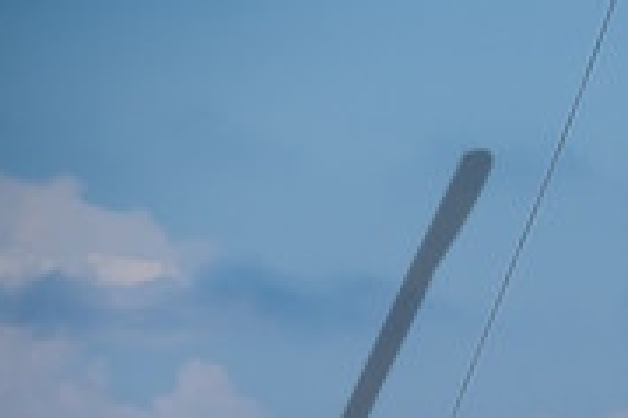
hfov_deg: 3.0
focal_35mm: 695
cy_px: 652
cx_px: 993
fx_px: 12113
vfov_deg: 2.0
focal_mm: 210
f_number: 6.3
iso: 400
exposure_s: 1/3200
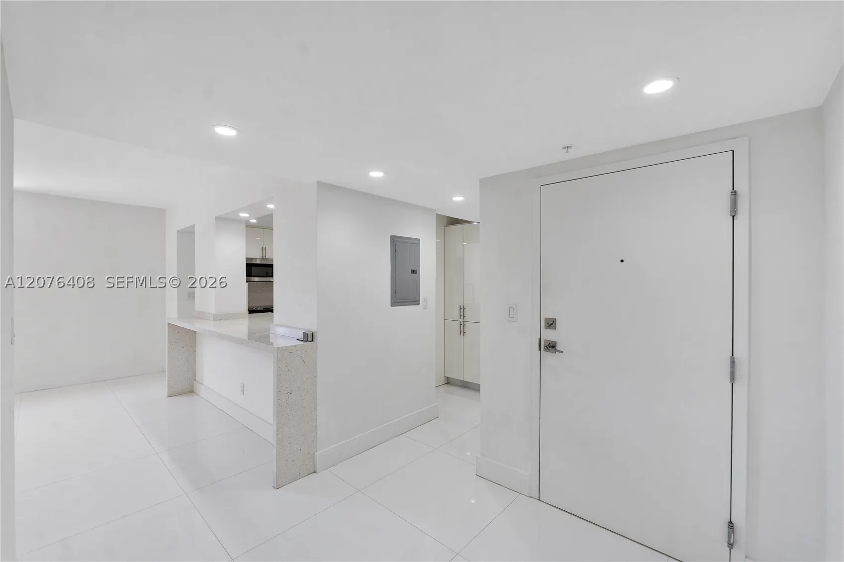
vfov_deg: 77.3
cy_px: 281
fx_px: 352
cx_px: 422
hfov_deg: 100.4
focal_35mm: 15
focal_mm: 10
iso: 160
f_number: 11
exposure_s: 1/15
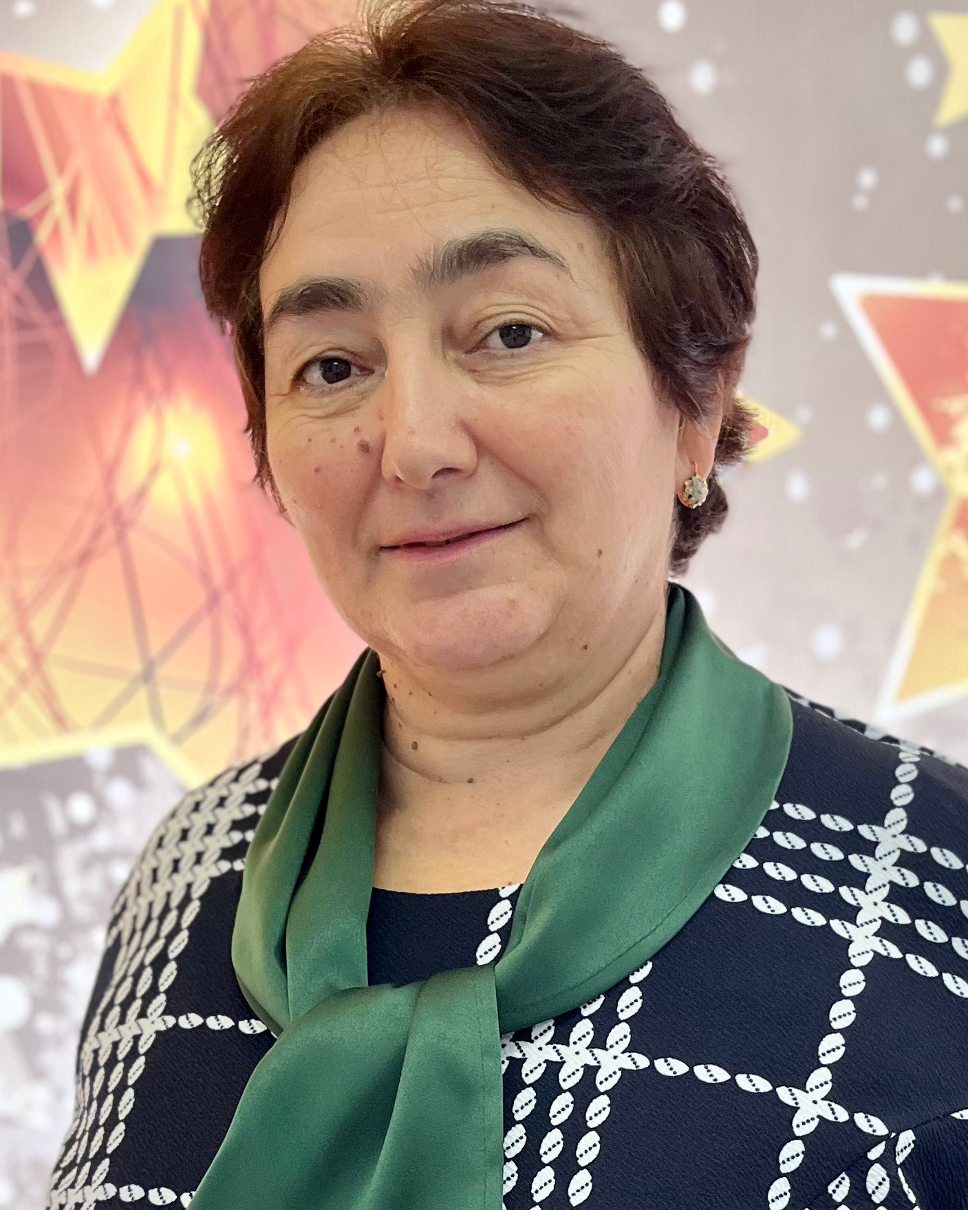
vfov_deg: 62.2
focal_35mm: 28
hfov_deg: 51.5
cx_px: 478
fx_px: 1002
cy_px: 592
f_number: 1.6
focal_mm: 5.1
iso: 100
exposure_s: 1/50
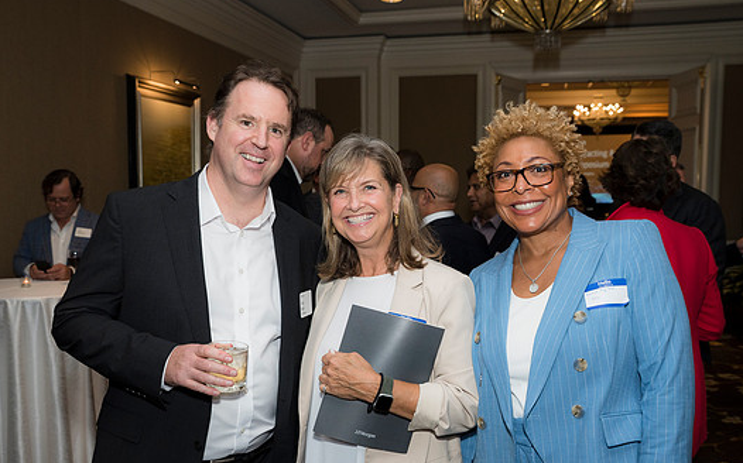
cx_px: 374
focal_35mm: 36
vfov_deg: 35.2
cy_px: 265
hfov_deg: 54.0
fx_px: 729
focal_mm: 32
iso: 800
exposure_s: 1/125
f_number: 5.6
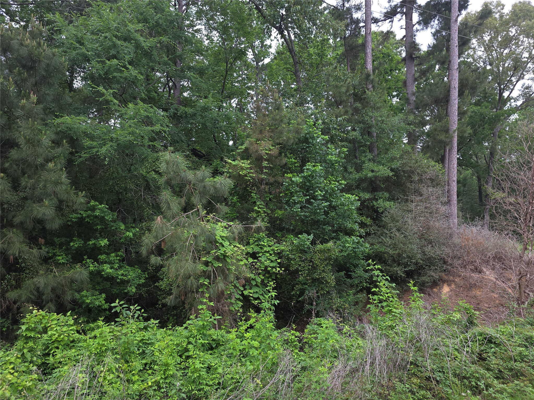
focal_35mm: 23
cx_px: 267
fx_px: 355
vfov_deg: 58.9
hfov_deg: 73.9
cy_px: 200
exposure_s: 1/60
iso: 16
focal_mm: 6.3
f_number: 1.7
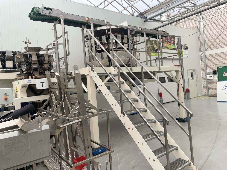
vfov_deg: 53.1
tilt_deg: -0.5
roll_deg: +5.6
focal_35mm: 26
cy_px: 85
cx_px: 114
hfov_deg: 67.3
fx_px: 170
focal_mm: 4.2
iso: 50
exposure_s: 1/2092
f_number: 1.6
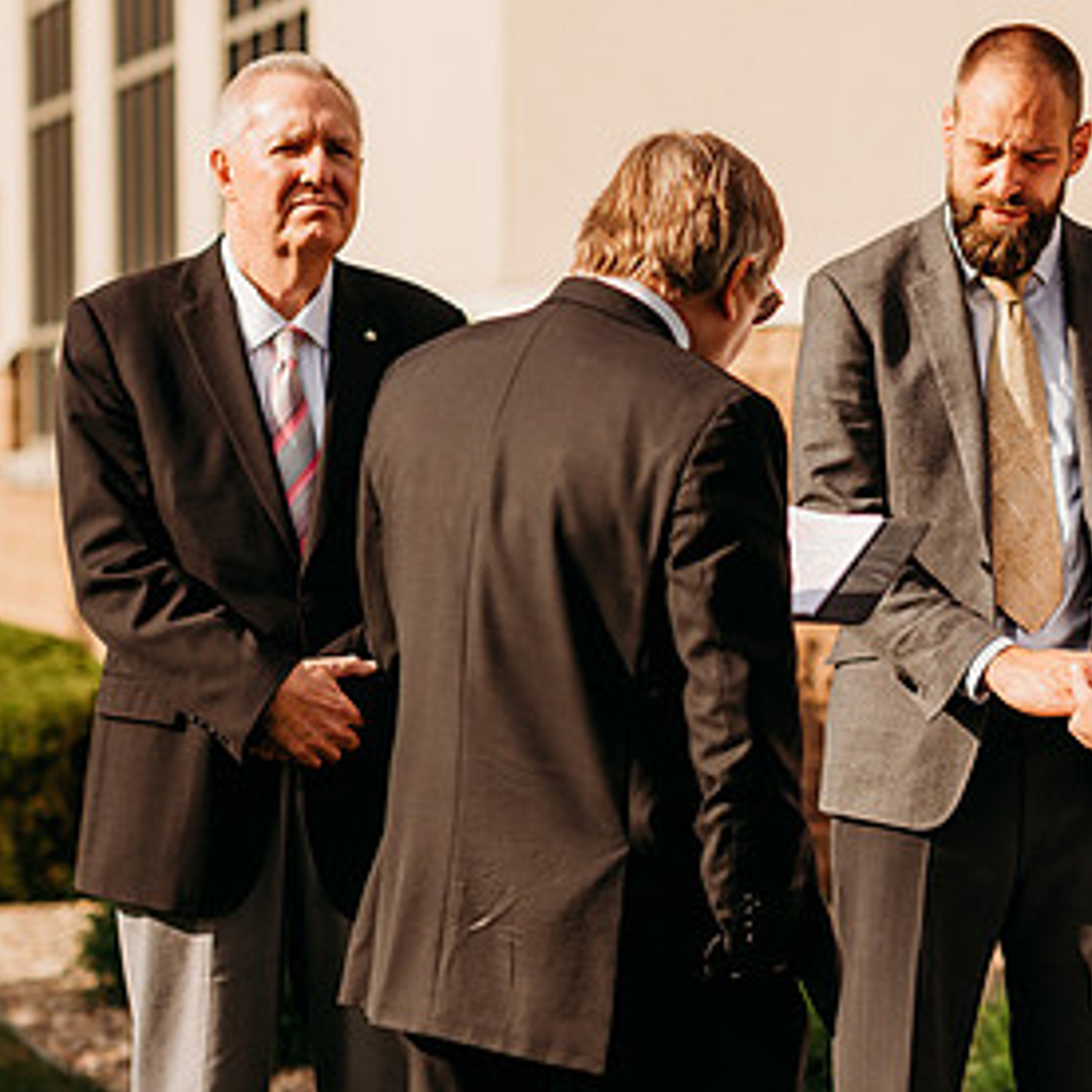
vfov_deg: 11.5
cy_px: 512
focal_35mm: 152
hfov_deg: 11.4
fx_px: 5425
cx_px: 922
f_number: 2.8
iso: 125
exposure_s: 1/4000
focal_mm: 85
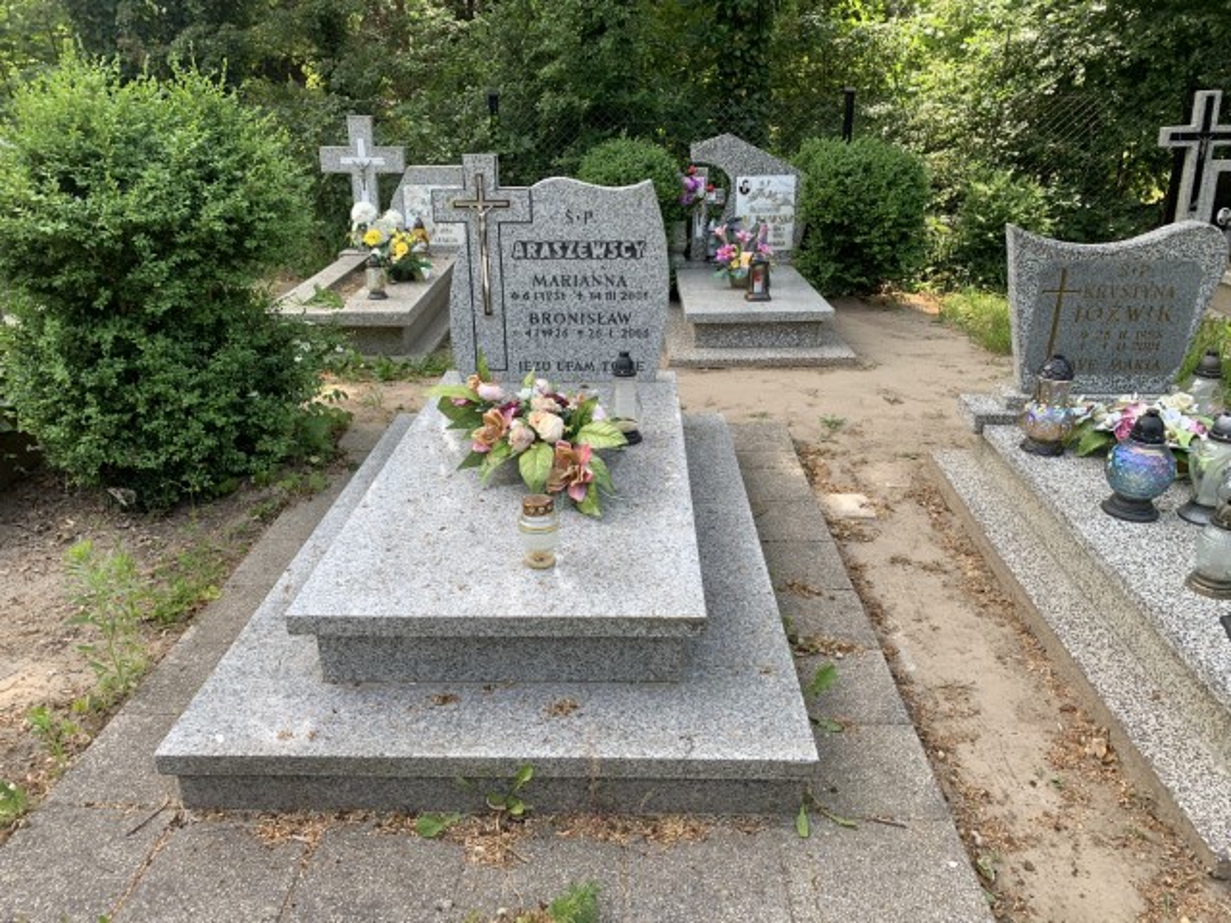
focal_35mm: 26
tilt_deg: -19.8
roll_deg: +1.4
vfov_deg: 53.1
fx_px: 925
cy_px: 462
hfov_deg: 67.3
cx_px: 616
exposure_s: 1/374
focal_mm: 4.25
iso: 25
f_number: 1.8
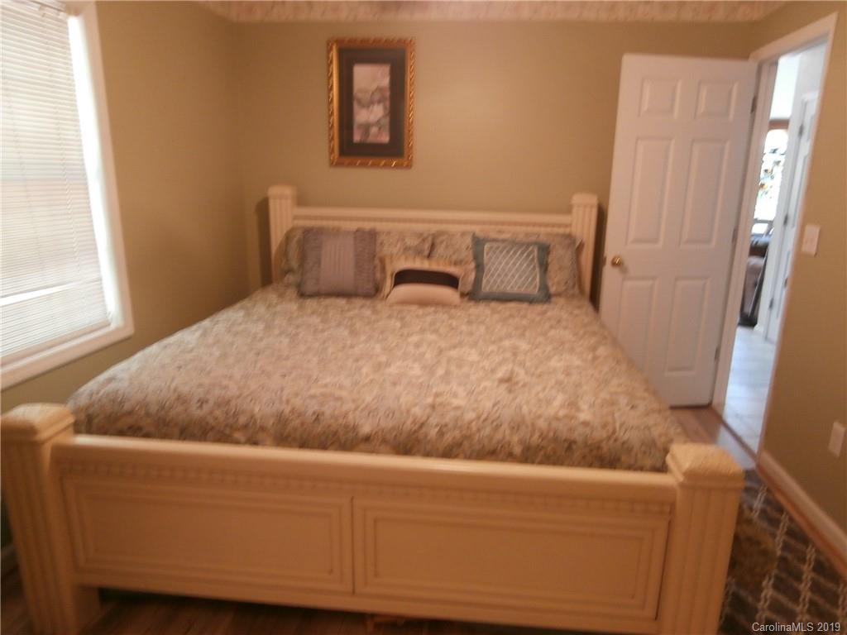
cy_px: 318
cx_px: 424
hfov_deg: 71.6
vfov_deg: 56.8
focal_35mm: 24
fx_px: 587
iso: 200
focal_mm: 4.2
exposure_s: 1/8
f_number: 3
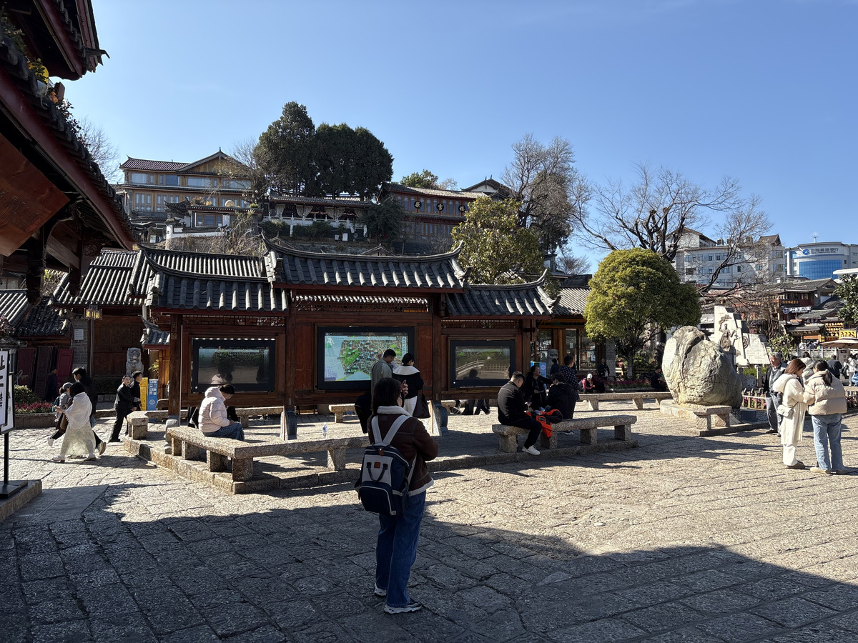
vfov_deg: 53.1
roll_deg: +0.7
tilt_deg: +3.3
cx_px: 429
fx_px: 644
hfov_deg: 67.3
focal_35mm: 26
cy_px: 322
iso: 50
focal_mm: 5.96
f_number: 1.6
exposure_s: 1/1706
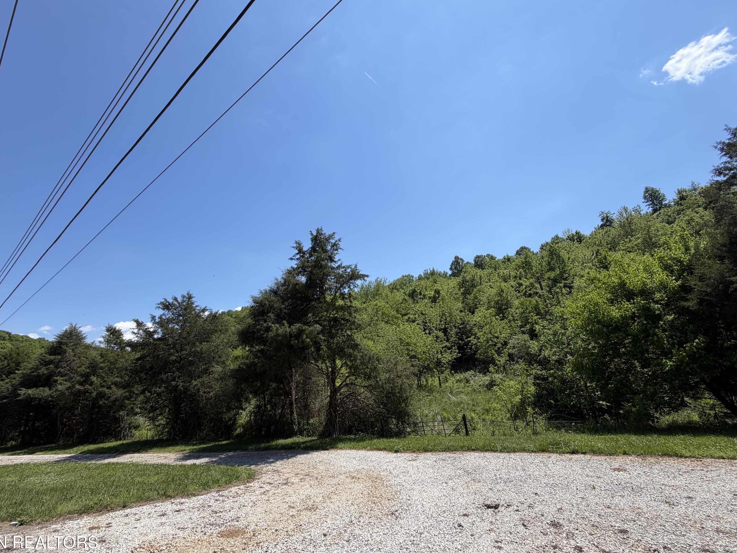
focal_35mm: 15
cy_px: 273
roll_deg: +6.4
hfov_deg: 98.2
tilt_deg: +15.4
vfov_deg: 81.7
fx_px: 319
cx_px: 368
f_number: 2.2
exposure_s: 1/888
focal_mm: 2.22
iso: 20
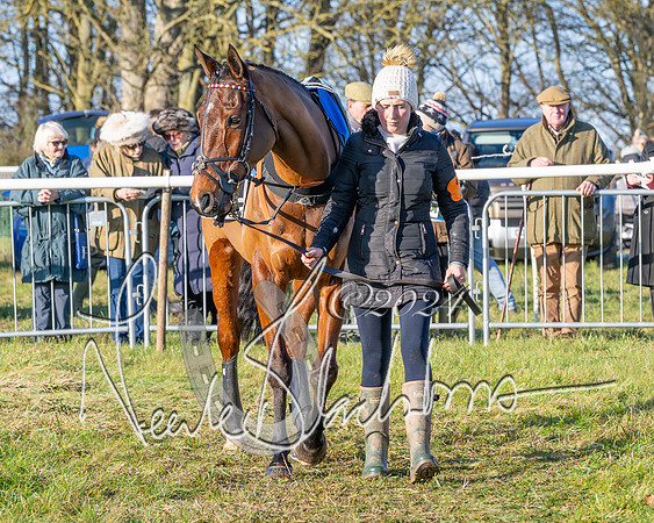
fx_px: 4523
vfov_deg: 6.6
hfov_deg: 8.3
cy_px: 240
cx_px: 372
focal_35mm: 234
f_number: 5
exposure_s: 1/1600
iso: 400
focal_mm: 110
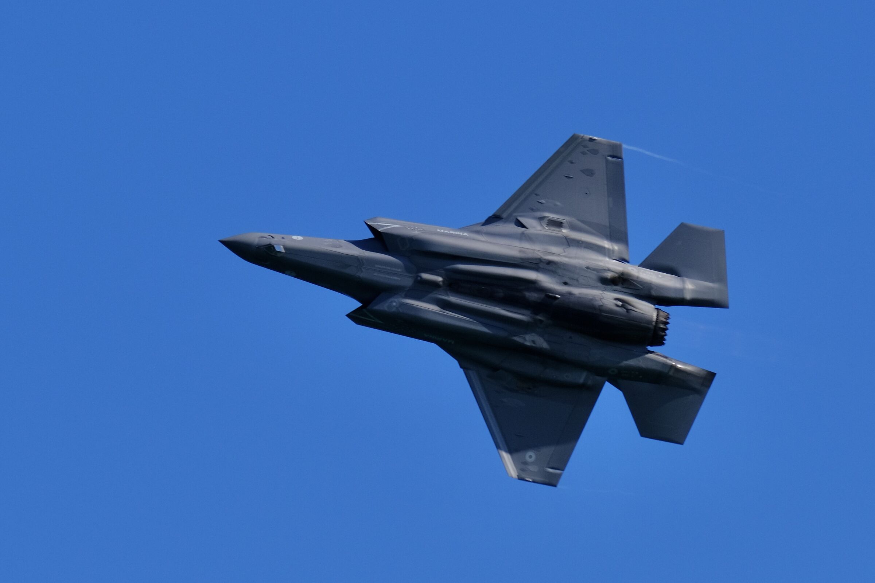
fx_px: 7291
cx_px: 438
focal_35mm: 300
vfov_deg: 4.6
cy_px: 292
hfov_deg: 6.9
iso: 160
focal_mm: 200
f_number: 7.1
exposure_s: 1/850
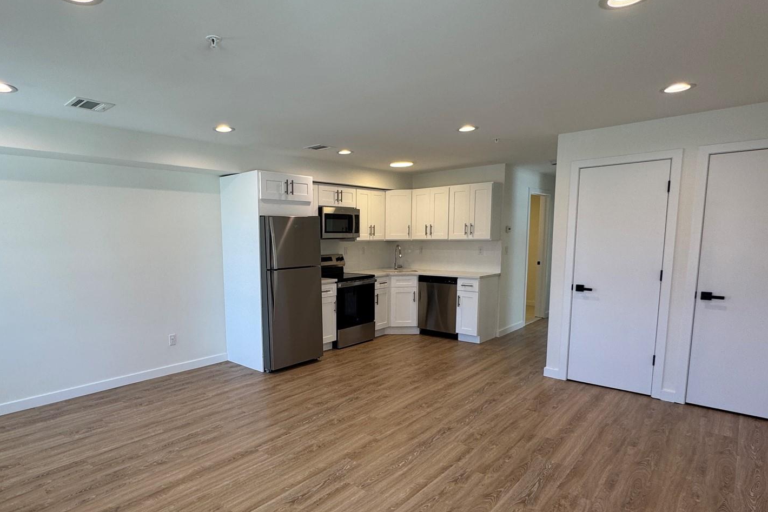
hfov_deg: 80.3
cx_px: 310
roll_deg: -0.6
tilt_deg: -6.6
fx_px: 448
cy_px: 290
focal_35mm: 21
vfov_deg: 59.3
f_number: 2.2
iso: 64
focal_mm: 2.22
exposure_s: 1/120
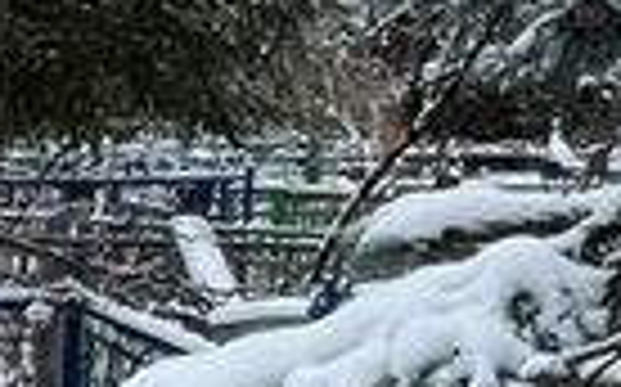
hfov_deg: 17.2
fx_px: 1725
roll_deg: -1.8
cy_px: 554
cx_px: -454
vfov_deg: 12.3
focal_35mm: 102
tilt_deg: -12.1
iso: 200
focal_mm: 1.57
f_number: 1.8
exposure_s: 1/99
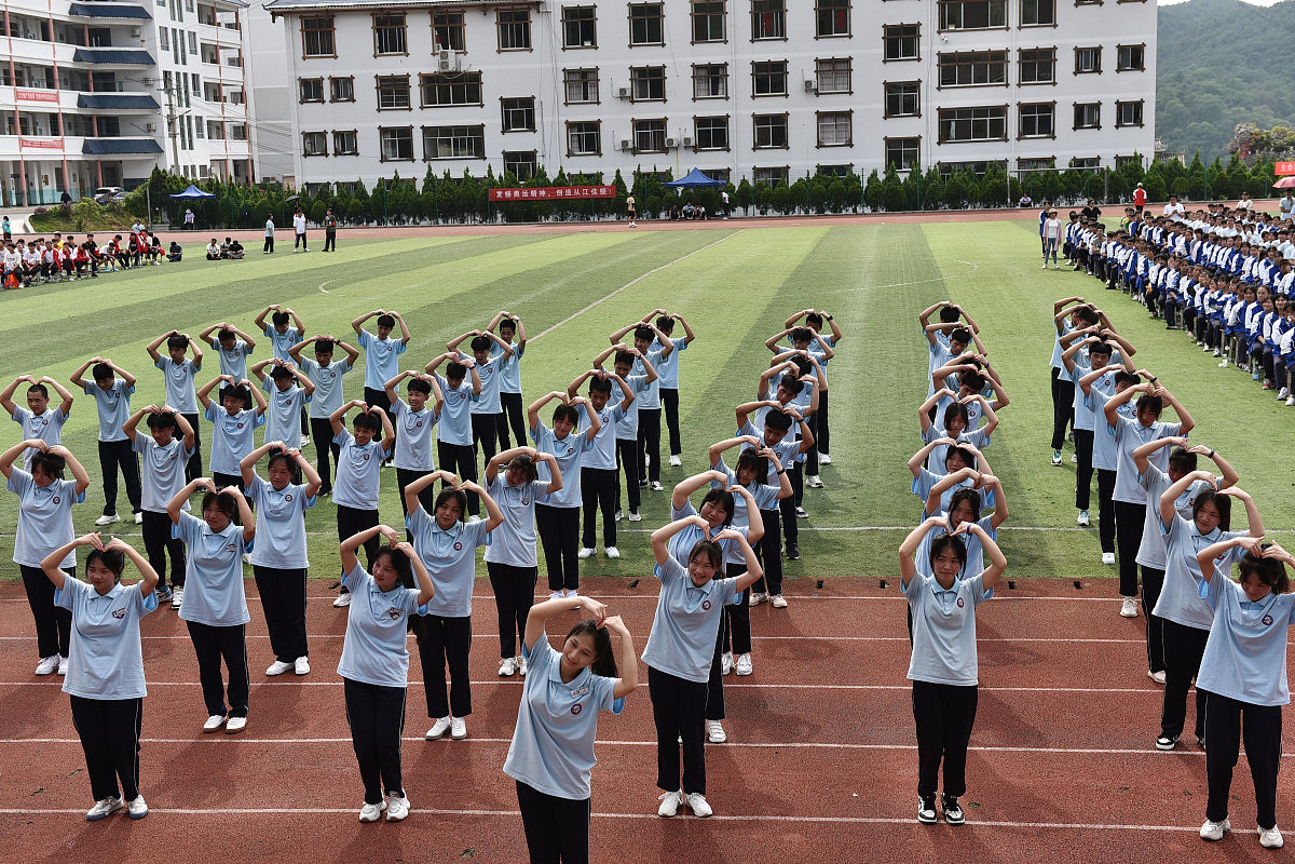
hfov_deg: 39.6
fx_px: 1798
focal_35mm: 50
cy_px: 432
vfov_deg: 27.0
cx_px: 648
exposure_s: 1/500
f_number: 5.6
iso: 100
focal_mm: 50
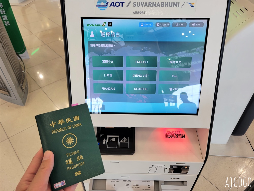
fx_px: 191
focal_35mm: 26
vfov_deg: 53.1
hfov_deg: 67.3
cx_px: 127
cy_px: 96
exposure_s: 1/100
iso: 80
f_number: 1.8
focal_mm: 5.4
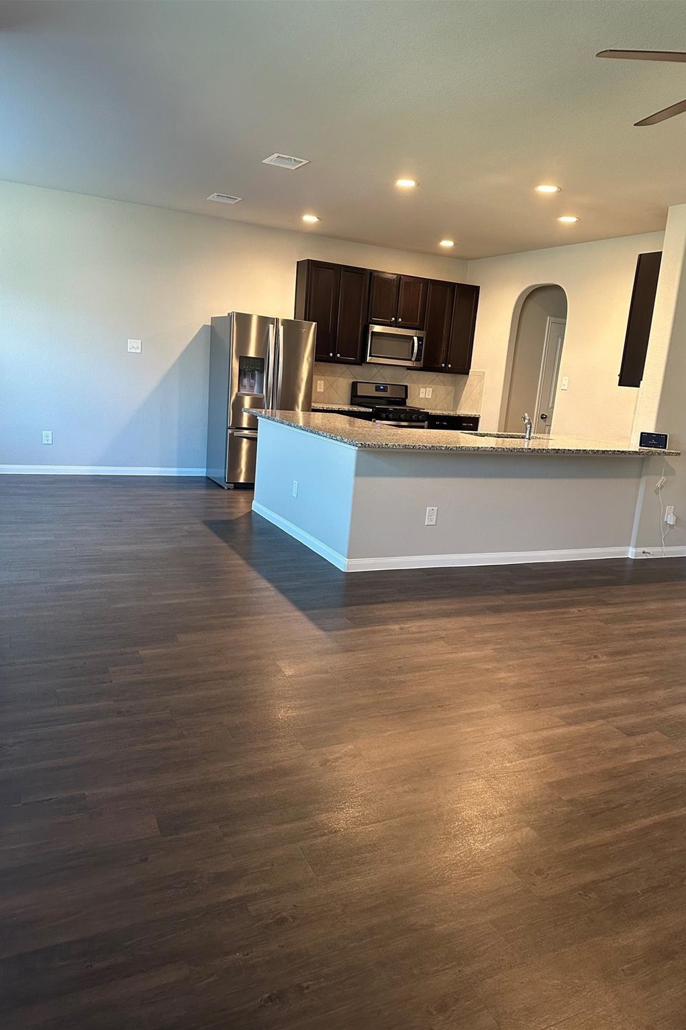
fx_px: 715
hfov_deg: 51.2
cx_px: 371
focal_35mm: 25
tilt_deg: -11.1
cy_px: 515
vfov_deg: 71.5
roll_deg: -4.1
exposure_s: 1/60
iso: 320
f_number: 1.78
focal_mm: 6.86
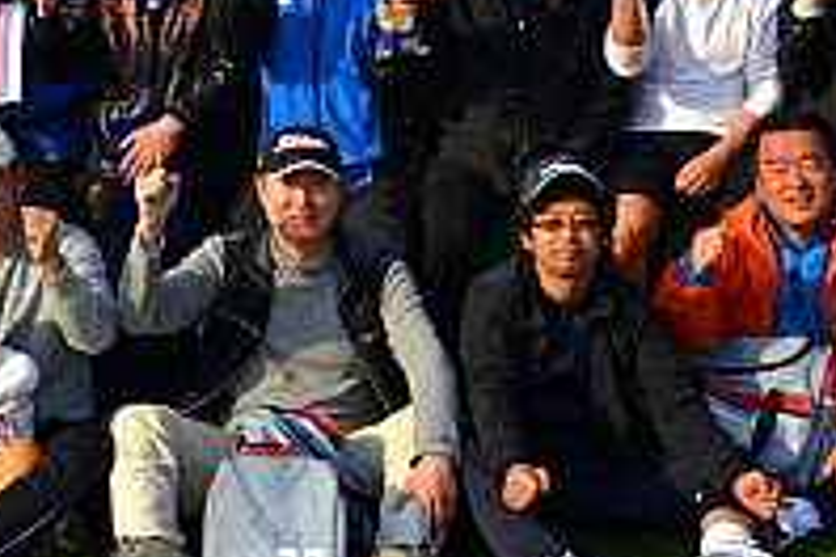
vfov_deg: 13.5
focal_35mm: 100
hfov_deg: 20.3
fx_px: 2322
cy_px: -21
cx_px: 283
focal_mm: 24
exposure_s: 1/200
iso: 100
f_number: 7.1
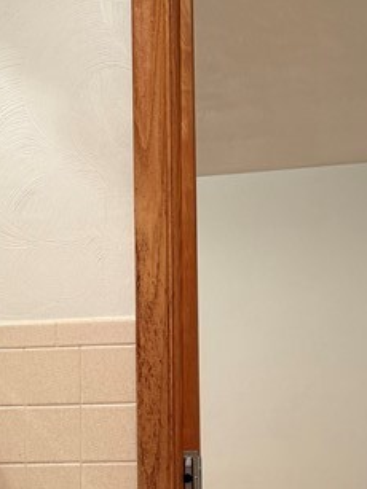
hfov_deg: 18.4
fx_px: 1132
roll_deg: +0.2
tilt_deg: -2.2
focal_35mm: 80
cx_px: 148
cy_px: 505
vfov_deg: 23.3
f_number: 1.78
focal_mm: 6.76
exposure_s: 1/60
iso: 250
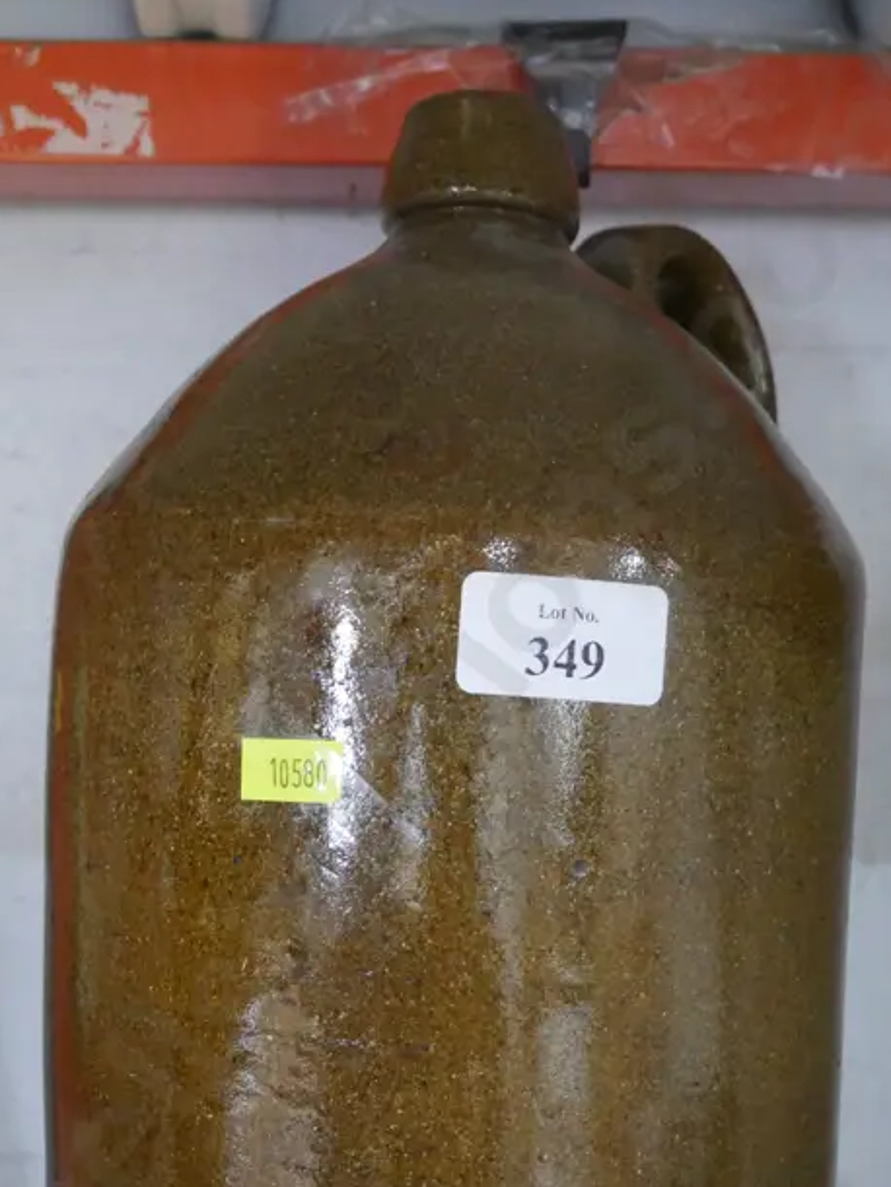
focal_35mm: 47
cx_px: 359
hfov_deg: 30.8
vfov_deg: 39.7
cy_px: 837
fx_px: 1612
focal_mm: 14
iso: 3200
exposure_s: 1/60
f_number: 3.5
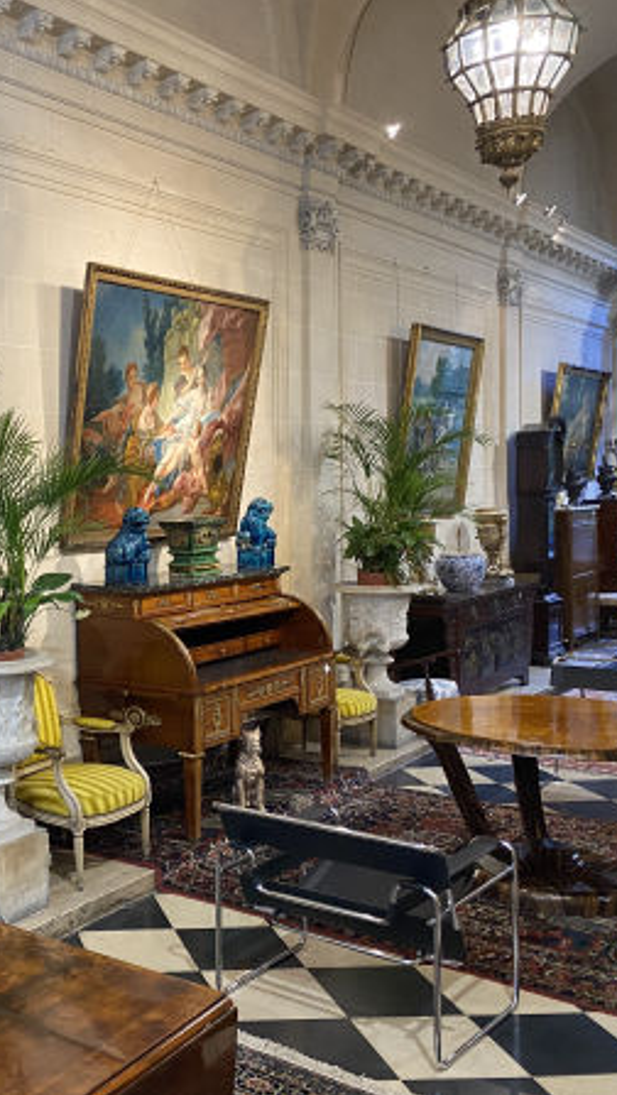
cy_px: 546
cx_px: -103
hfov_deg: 27.8
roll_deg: +1.5
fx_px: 1103
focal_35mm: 38
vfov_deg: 52.8
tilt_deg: -2.8
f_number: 1.8
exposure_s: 1/50
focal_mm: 4.25
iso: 125
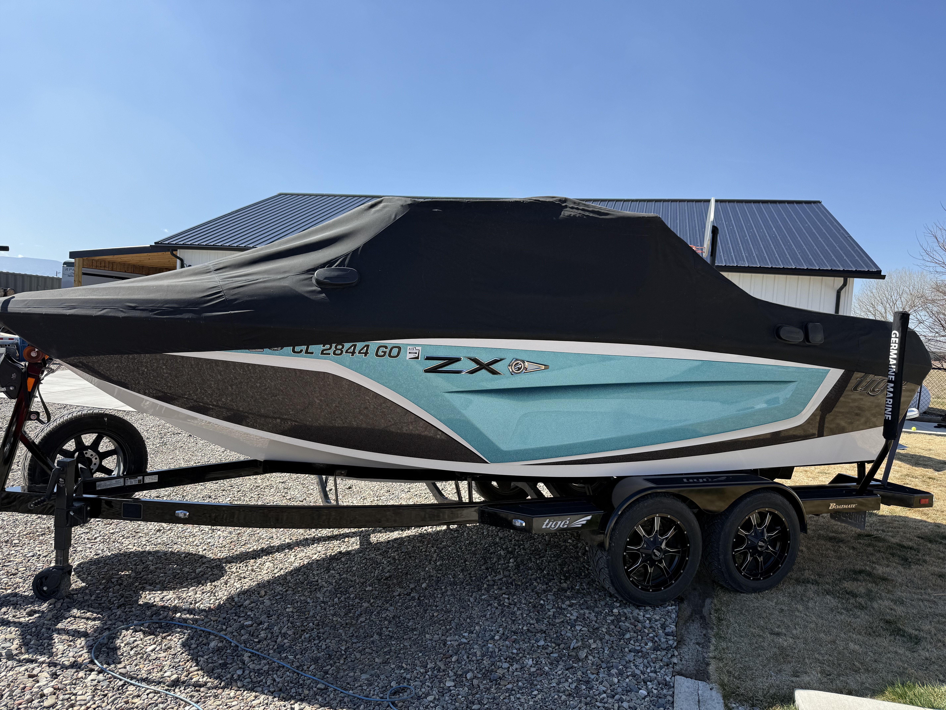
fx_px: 656
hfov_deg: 71.6
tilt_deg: -2.5
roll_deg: -4.4
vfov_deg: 56.8
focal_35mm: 24
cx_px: 473
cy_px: 355
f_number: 1.78
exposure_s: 1/3759
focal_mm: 6.76
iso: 80
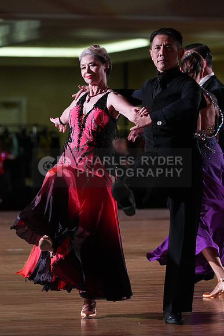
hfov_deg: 6.9
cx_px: 112
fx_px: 1865
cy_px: 168
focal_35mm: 200
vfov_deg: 10.3
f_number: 5
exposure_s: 1/400
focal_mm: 200
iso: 6400
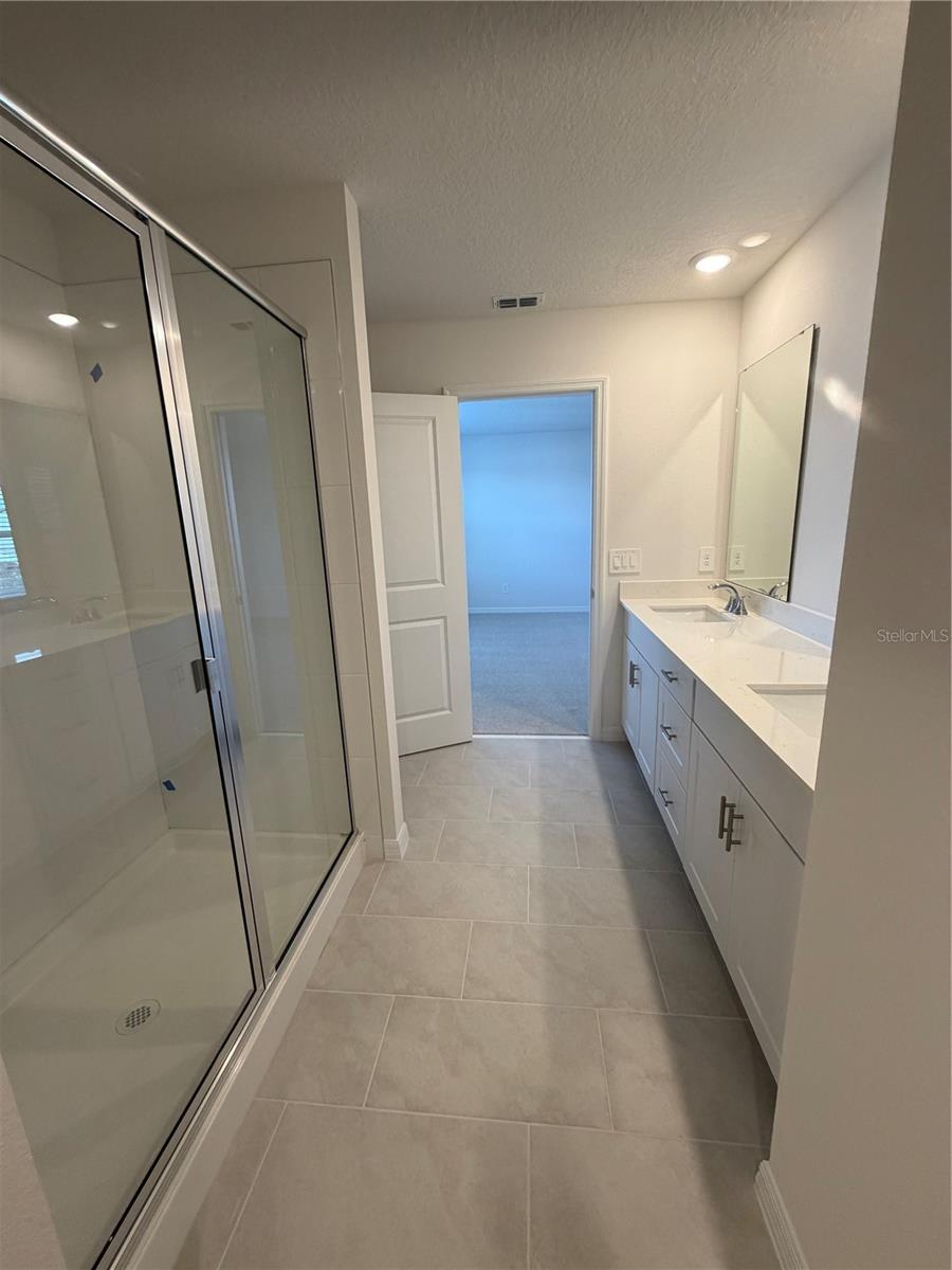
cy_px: 635
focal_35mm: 14
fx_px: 513
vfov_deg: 102.1
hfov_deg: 85.7
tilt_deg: -12.4
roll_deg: +1.7
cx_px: 476
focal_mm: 2.22
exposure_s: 1/120
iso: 200
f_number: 2.2
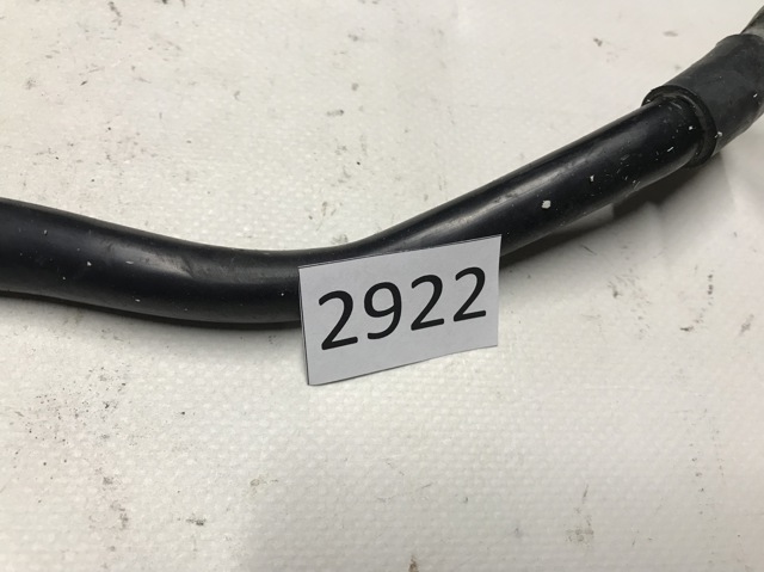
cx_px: 382
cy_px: 286
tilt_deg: -59.6
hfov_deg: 63.5
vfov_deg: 49.7
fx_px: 618
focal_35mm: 28
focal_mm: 3.99
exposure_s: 1/33
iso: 25
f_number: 1.8
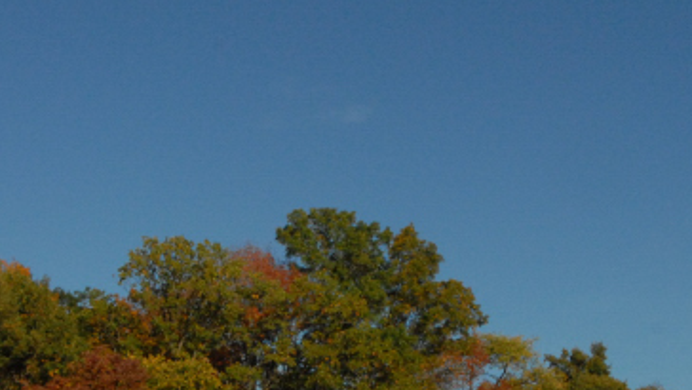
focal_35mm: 83
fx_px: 1523
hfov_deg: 25.6
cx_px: 319
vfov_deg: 14.3
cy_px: 403
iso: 800
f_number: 16
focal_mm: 24
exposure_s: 1/1000
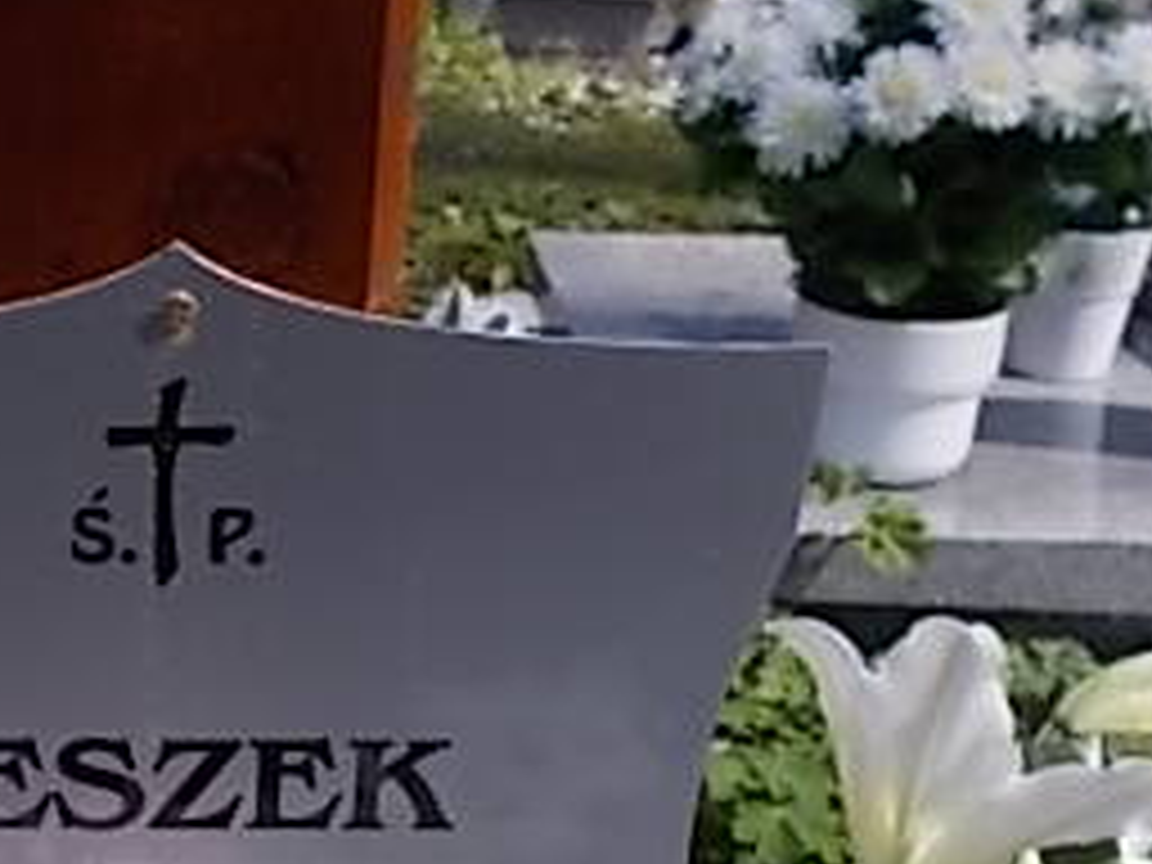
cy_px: 693
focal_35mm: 65
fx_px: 2163
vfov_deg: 22.3
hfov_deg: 28.8
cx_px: 144
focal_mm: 4.6
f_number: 3.2
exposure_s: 1/500
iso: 80
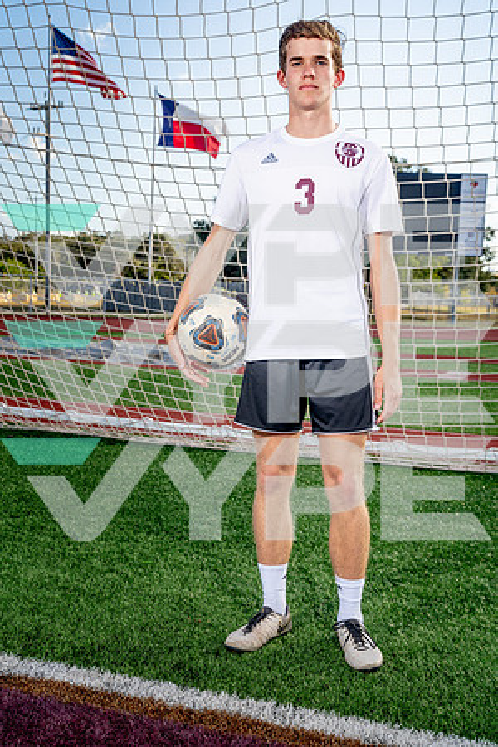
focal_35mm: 45
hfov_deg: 29.9
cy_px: 374
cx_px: 249
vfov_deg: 43.6
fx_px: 934
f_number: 6.3
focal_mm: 45
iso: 100
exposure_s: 1/250
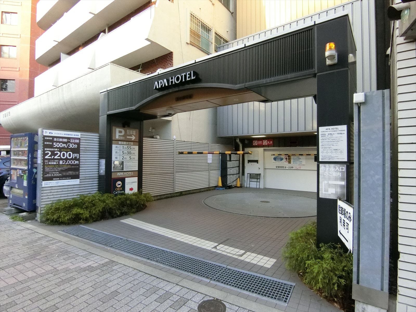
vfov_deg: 68.7
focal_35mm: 19
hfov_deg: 84.7
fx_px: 228
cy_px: 156
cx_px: 208
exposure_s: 1/640
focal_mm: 4.06
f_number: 2.7
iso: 1000
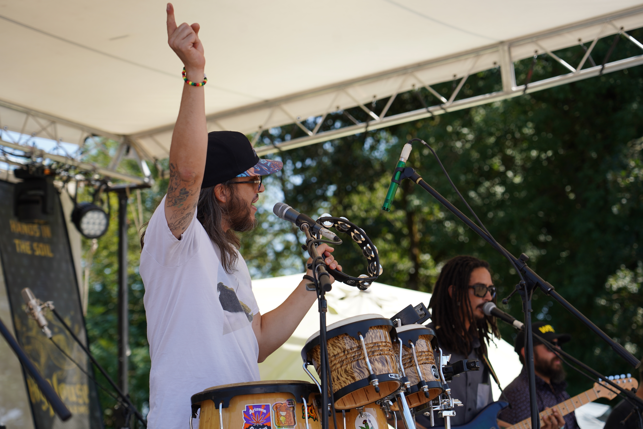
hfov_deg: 19.5
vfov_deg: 13.0
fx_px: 1875
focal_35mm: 105
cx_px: 322
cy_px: 214
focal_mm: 105
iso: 100
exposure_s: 1/250
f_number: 5
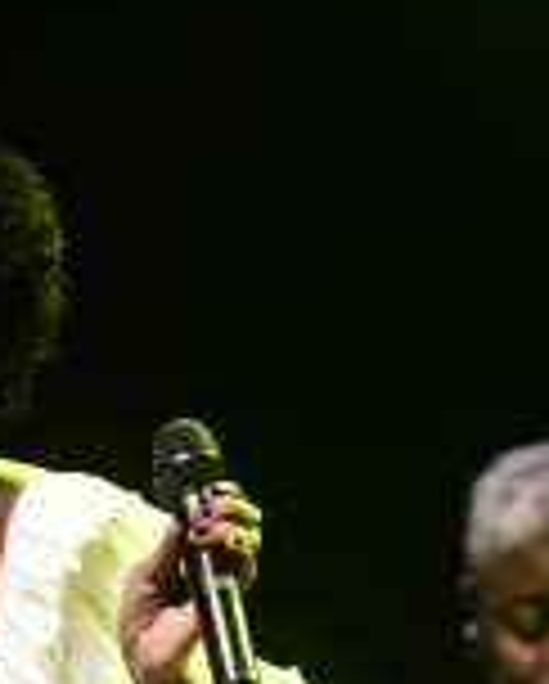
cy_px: 842
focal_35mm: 1109
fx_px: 22479
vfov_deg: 1.7
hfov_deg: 1.4
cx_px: 27
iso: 1600
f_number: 2.8
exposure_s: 1/200
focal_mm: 200
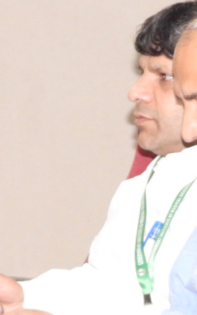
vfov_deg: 5.3
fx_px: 3371
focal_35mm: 392
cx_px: 440
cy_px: 365
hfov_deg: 3.3
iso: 720
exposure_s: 1/60
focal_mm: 17.5
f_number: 3.5
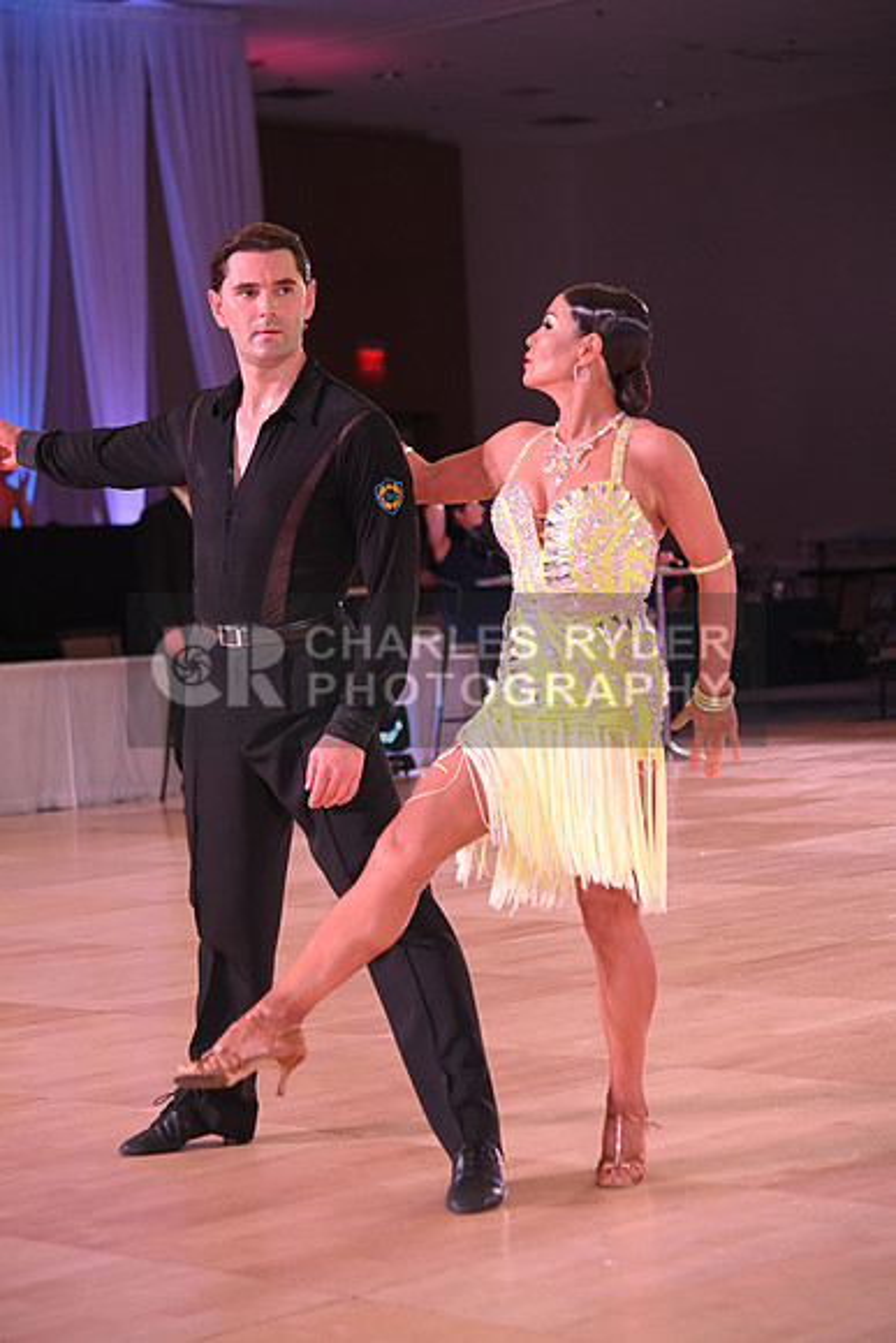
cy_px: 672
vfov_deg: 23.9
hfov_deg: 16.1
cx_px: 448
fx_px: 3171
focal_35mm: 85
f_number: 5
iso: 1000
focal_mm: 85
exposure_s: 1/200
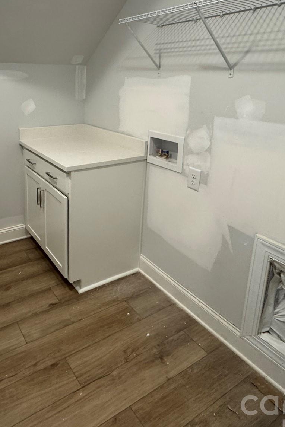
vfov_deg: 67.7
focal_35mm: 26
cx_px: 83
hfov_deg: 48.3
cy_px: 147
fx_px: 309
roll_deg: -0.7
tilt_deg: -18.3
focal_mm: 2.22
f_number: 2.2
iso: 200
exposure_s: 1/120
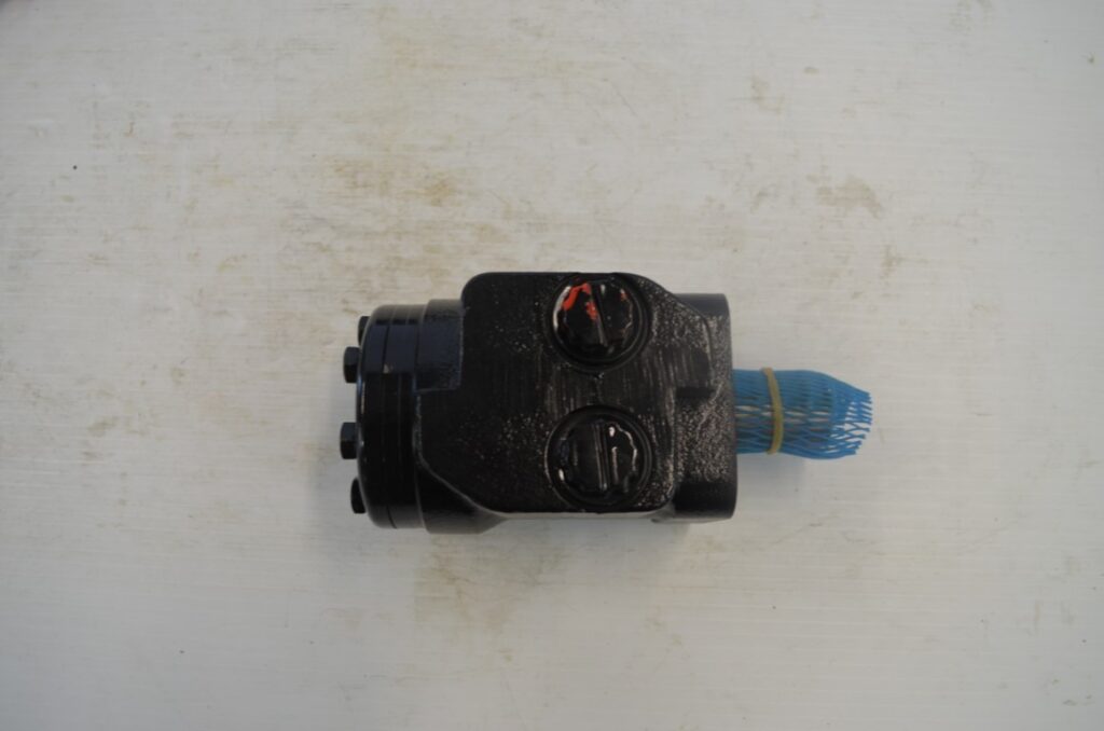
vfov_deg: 47.7
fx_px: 826
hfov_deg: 67.5
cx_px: 552
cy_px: 366
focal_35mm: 27
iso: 400
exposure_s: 1/100
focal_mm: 18
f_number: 5
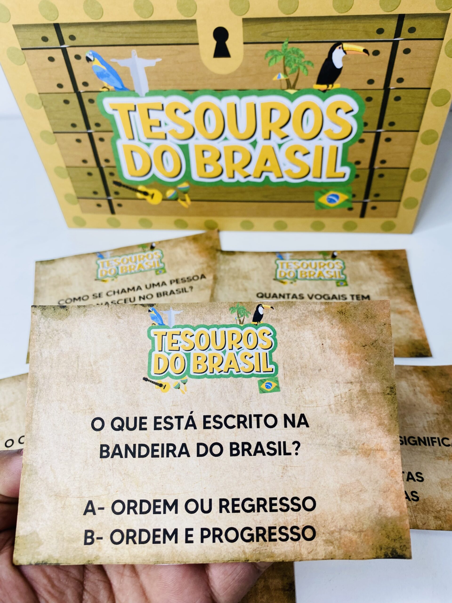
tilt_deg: -48.0
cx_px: 226
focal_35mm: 26
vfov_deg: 67.3
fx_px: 453
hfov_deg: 53.1
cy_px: 302
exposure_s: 1/120
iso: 50
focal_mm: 4.25
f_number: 1.8
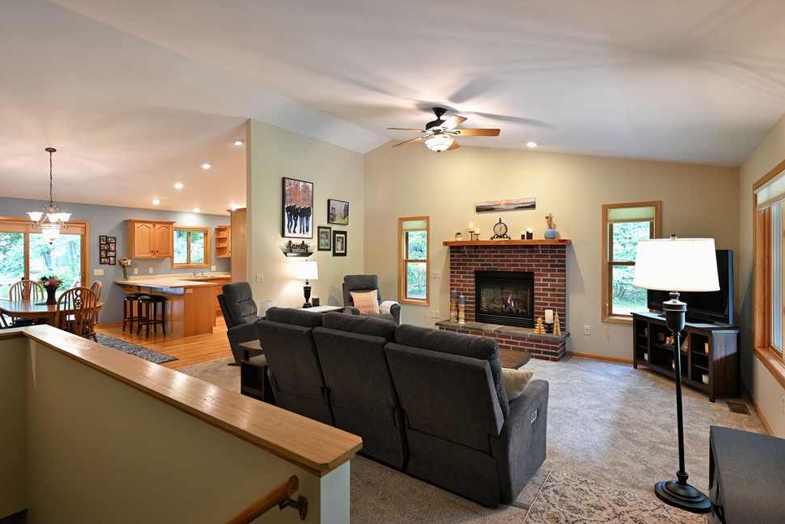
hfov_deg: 87.9
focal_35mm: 19
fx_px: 405
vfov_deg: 65.8
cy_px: 254
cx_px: 349
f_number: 5.6
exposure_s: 1/6
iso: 400
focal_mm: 16.5
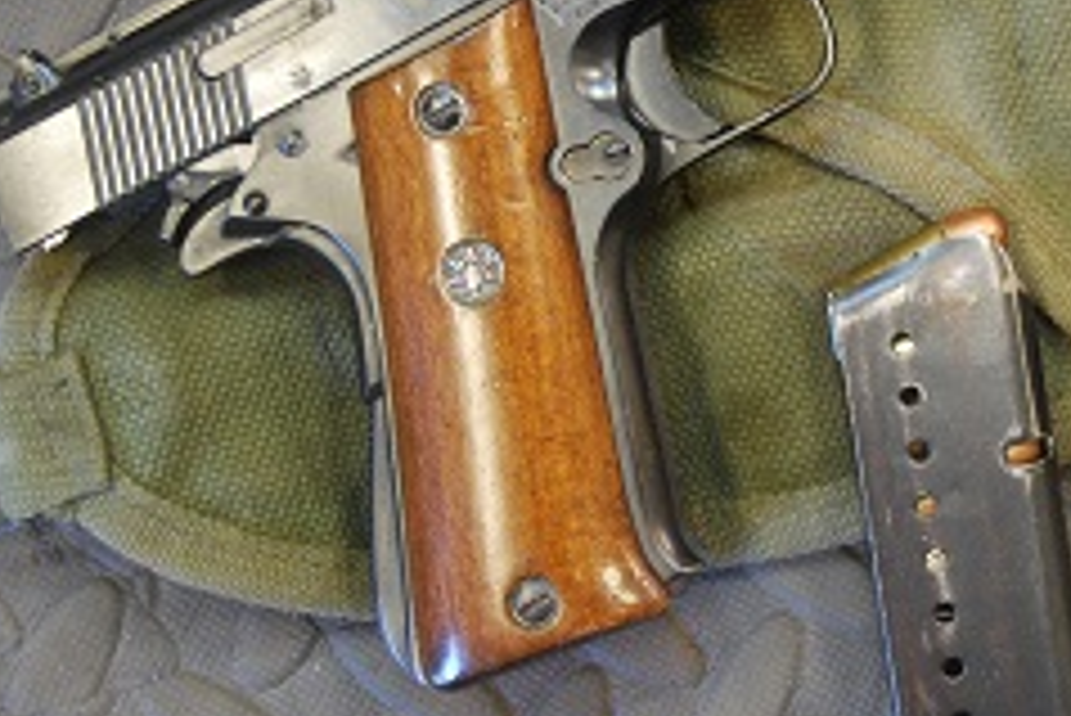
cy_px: 263
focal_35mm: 117
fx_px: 3490
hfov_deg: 17.2
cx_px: 918
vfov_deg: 11.7
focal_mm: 31
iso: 800
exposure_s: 1/30
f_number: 4
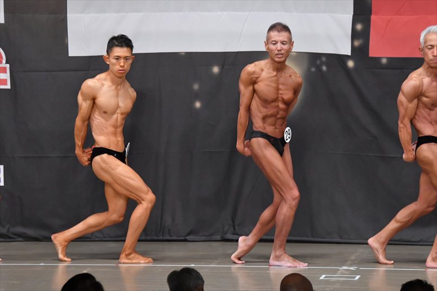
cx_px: 218
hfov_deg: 8.6
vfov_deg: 5.7
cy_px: 146
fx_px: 2912
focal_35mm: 240
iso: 5000
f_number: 5.6
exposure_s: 1/400
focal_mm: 160
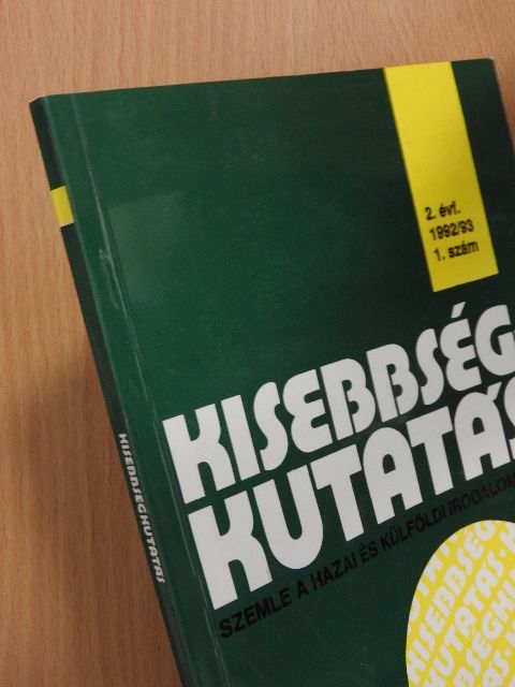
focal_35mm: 55
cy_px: 344
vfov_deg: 34.9
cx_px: 258
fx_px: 1091
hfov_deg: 26.6
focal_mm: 9.9
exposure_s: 1/10
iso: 400
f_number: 4
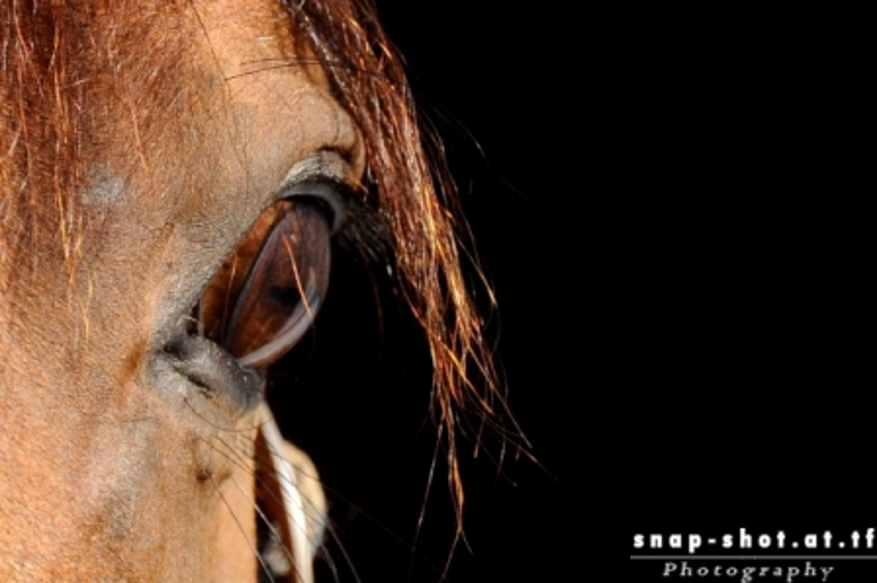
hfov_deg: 13.0
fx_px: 3834
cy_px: 292
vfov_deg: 8.7
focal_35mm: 158
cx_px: 438
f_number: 5.6
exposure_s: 1/640
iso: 560
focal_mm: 105
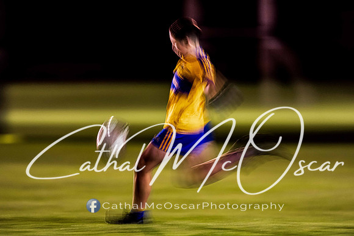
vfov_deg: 3.1
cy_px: 106
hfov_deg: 4.6
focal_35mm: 448
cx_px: 189
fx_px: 4406
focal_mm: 400
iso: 2000
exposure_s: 1/15
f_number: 2.8
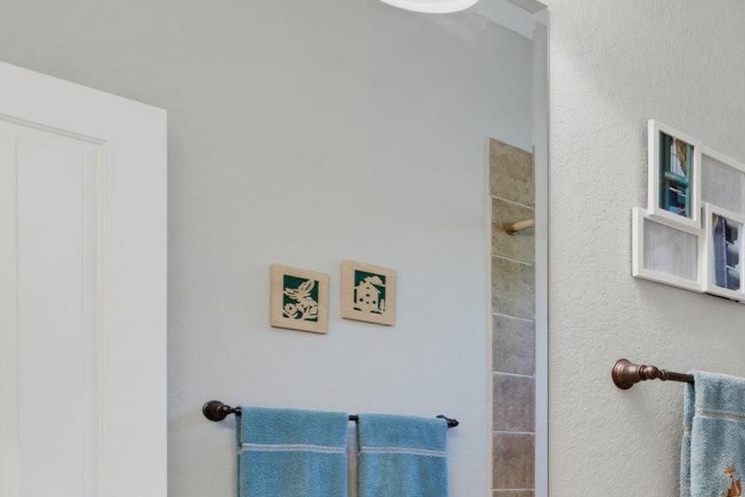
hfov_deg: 37.5
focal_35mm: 39
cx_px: 893
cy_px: 519
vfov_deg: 31.2
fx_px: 807
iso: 100
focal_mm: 11
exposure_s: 3.2
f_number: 8
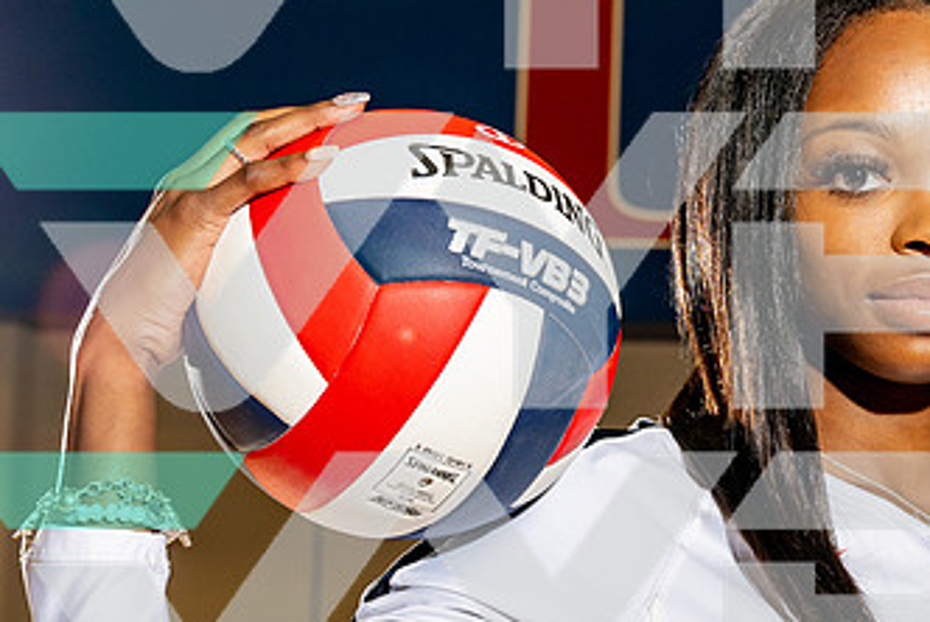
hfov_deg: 18.5
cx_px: 870
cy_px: 370
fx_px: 2792
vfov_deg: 12.7
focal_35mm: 108
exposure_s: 1/250
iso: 250
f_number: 5.6
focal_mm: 38
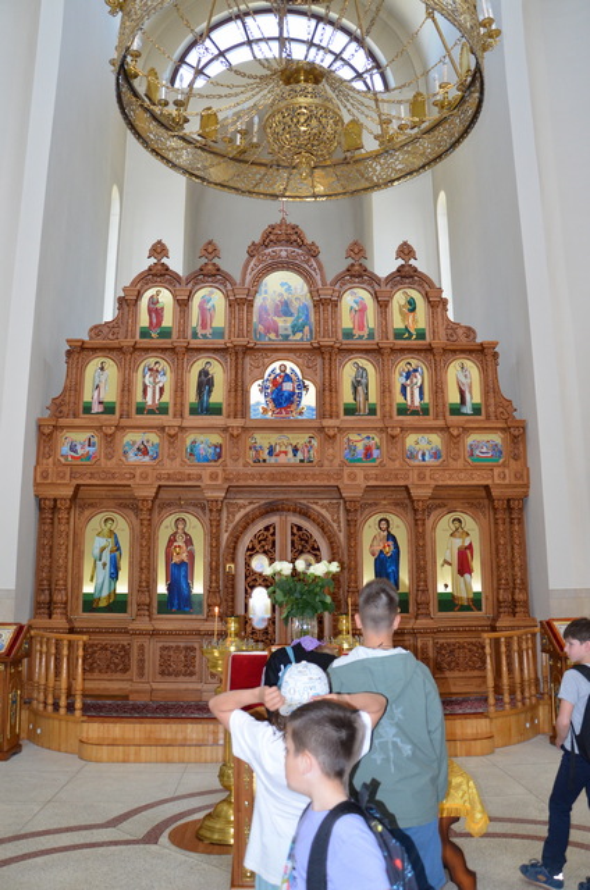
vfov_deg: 67.5
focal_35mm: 27
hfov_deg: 47.7
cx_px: 295
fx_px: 667
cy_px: 445
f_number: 3.5
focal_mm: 18
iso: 1000
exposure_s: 1/60
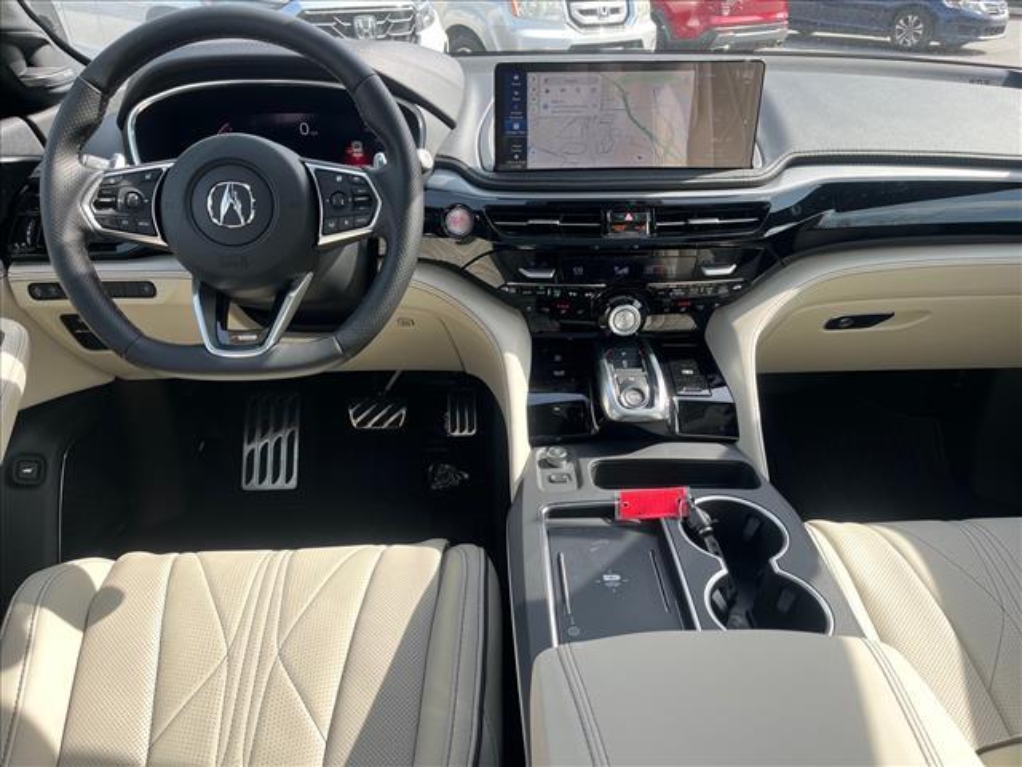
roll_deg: -0.9
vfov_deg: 53.1
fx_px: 768
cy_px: 384
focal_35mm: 26
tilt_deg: -30.9
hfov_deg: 67.3
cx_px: 511
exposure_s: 1/363
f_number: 1.6
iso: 50
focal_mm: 5.1
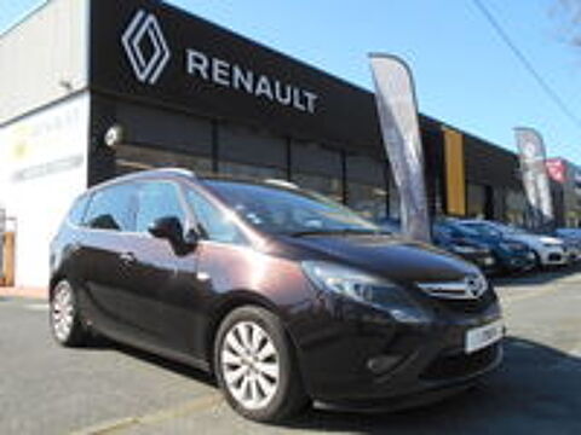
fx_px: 436
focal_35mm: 26
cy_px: 218
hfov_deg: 67.3
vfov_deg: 53.1
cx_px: 290
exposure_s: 1/400
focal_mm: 4.6
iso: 80
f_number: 3.2
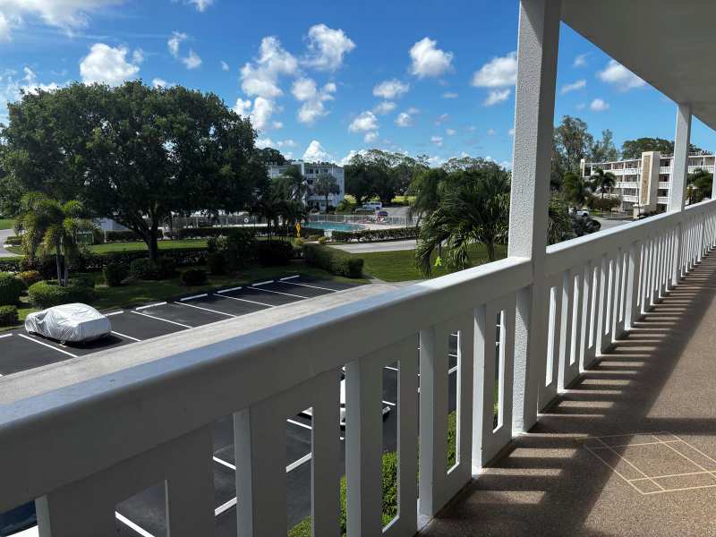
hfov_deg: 67.3
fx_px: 538
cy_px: 268
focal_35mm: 26
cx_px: 358
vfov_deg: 53.1
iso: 50
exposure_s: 1/2639
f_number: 1.6
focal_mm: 5.96
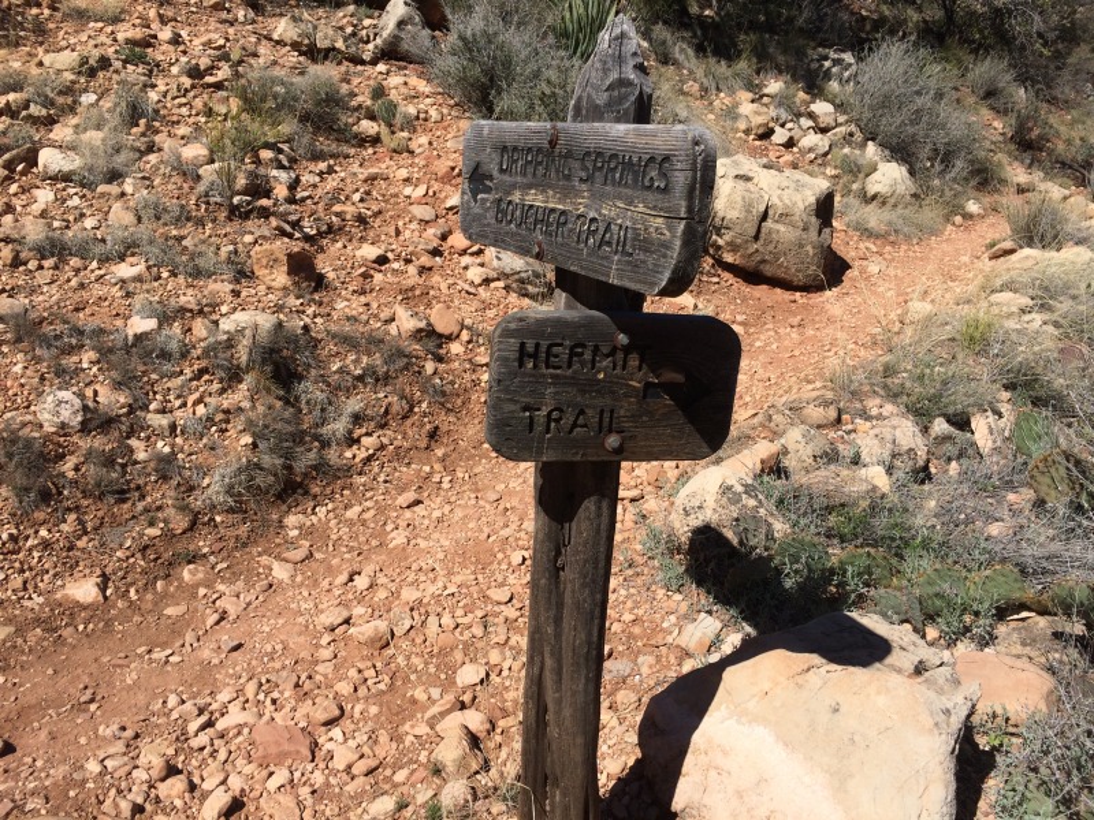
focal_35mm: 29
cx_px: 547
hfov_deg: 61.7
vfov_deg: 48.2
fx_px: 917
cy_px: 410
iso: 32
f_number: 2.2
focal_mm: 4.15
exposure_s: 1/2740
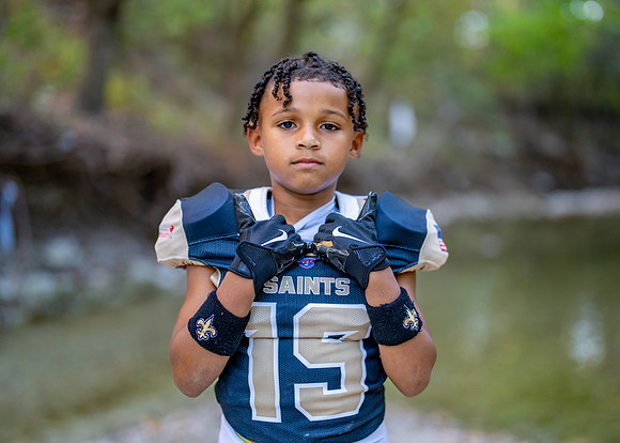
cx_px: 338
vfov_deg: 22.5
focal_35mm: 63
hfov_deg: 31.2
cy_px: 250
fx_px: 1110
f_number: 1.2
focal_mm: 50
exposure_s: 1/500
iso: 500
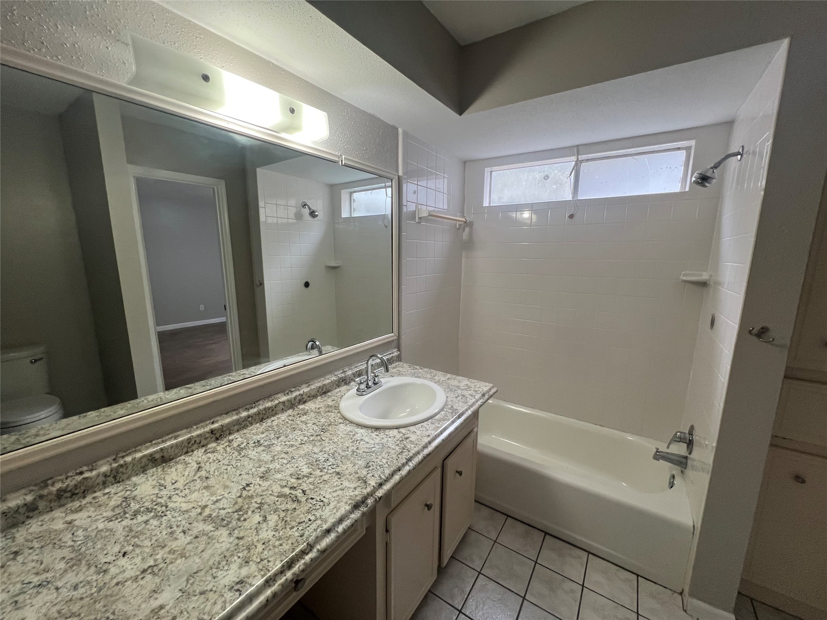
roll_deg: -0.9
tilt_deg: -10.1
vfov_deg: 89.9
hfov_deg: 106.2
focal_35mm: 13
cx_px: 414
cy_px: 310
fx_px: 311
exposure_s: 1/120
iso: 160
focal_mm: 1.57
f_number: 1.8
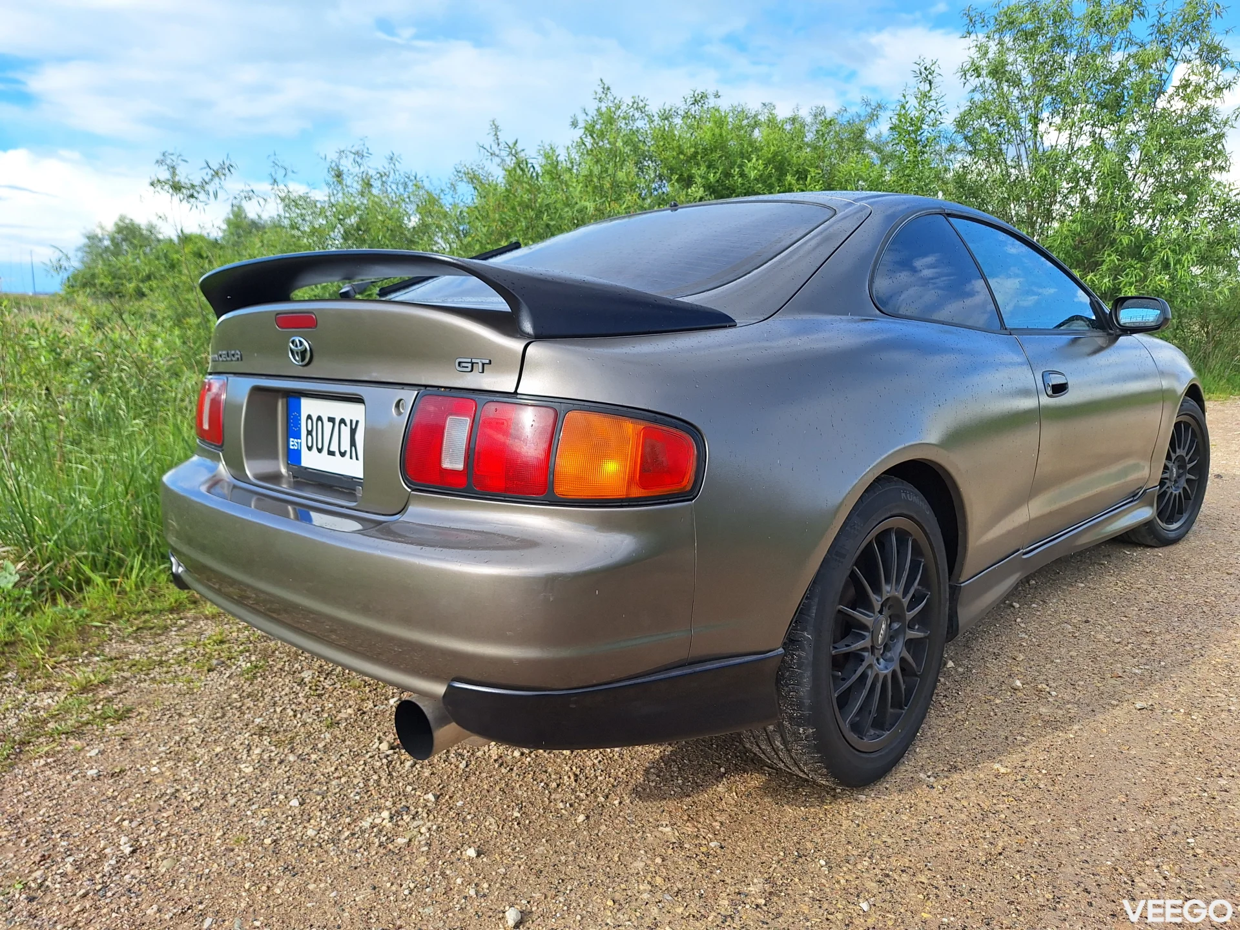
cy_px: 465
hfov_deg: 73.9
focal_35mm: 23
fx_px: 824
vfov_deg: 58.9
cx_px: 620
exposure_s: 1/1361
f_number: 1.8
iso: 40
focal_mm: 5.54
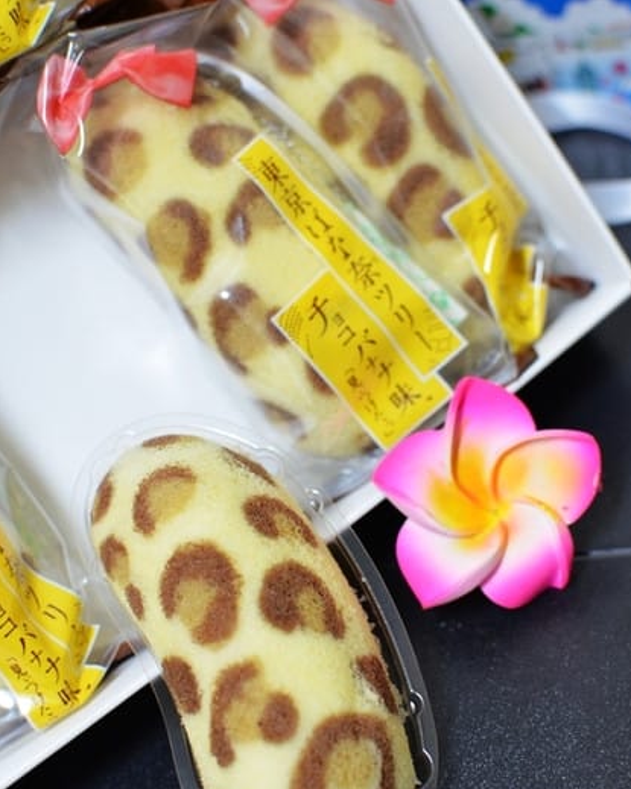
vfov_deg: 31.1
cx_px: 319
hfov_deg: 25.1
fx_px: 1415
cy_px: 485
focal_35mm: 61
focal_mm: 35
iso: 1600
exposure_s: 1/40
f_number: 4
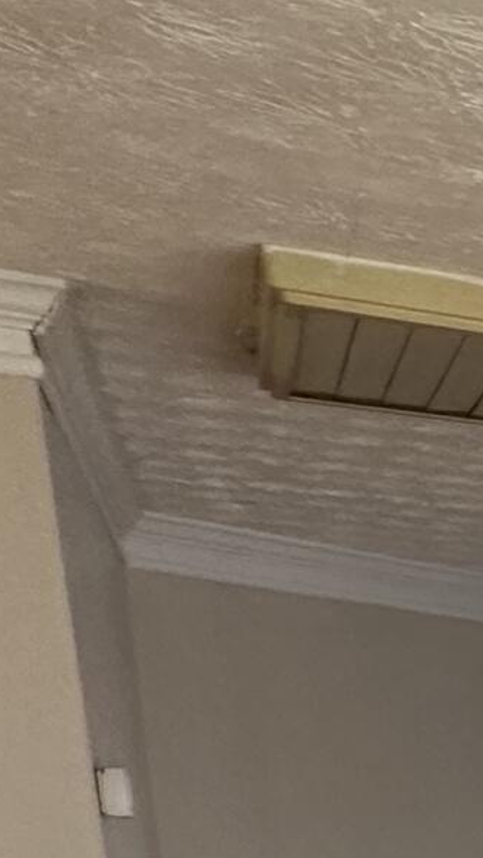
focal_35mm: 78
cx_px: 1860
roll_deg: +0.7
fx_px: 1777
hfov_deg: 8.5
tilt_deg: -8.2
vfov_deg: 24.4
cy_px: 1057
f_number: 2.2
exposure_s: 1/120
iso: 250
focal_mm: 2.22
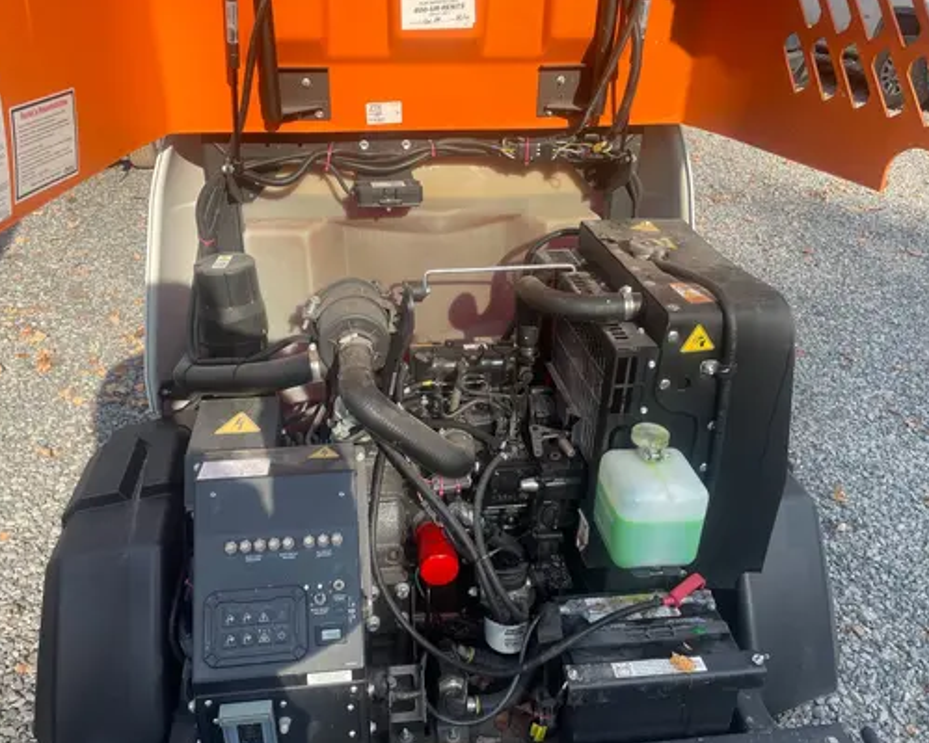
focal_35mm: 28
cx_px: 438
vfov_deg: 51.5
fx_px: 770
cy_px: 377
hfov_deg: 62.2
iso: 32
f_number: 1.6
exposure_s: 1/1182
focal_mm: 4.2
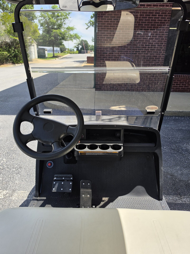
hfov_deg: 58.9
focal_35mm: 23
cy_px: 127
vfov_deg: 73.9
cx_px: 95
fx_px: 168
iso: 64
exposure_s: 1/7939
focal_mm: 6.5
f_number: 1.4
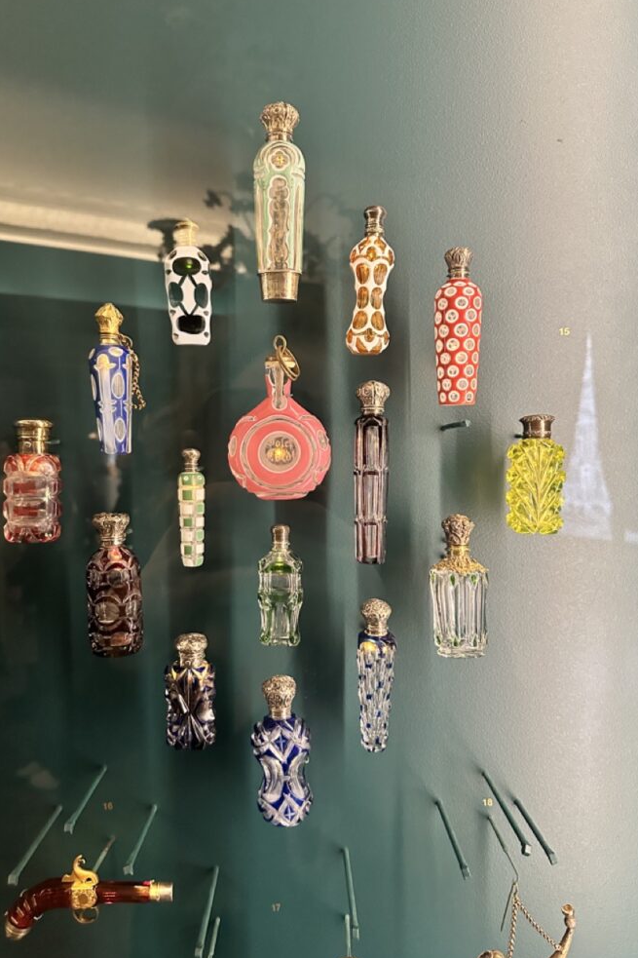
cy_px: 471
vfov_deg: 69.4
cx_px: 294
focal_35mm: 26
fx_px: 691
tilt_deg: -1.1
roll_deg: -0.4
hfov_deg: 49.5
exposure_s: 1/44
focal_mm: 6.86
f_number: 1.78
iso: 800
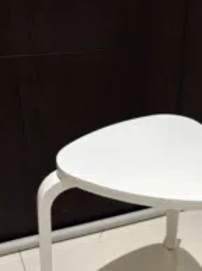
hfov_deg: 26.3
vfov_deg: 35.0
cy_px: 198
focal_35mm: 54
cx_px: 171
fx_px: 422
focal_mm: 5.96
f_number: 1.6
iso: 80
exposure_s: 1/50
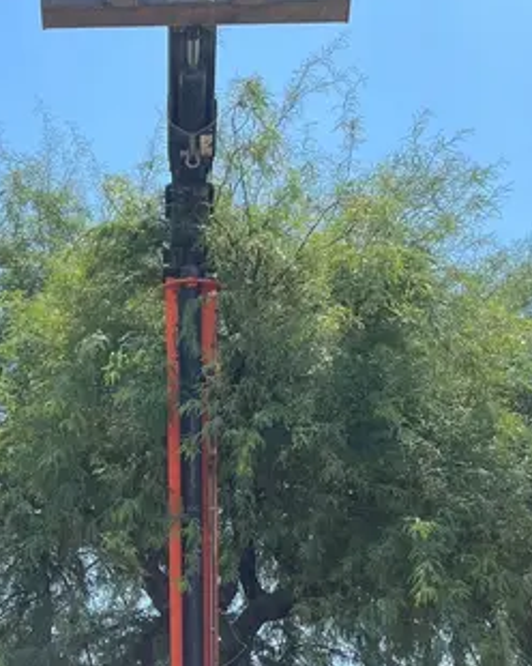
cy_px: 665
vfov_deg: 29.4
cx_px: 152
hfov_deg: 25.2
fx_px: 1181
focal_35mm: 60
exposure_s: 1/1832
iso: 50
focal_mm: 5.1
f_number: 1.6
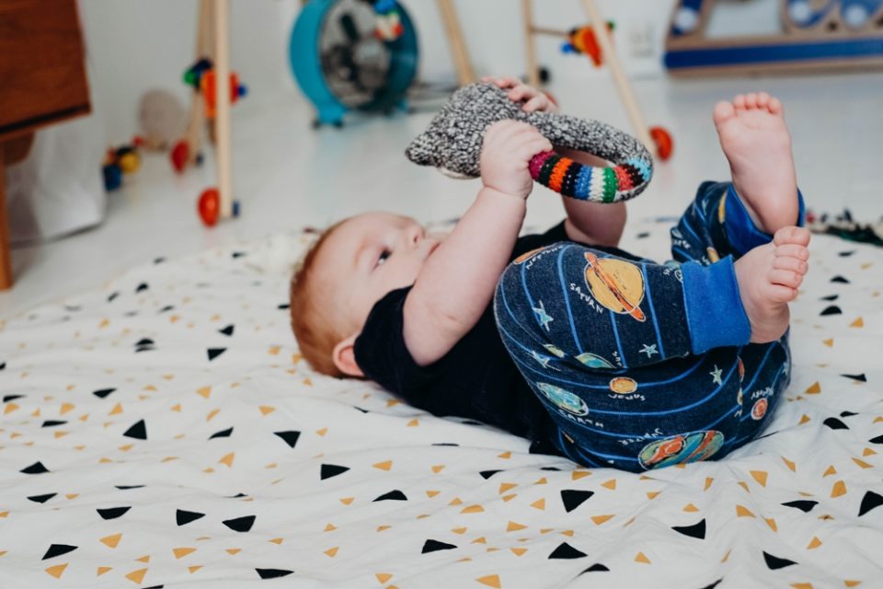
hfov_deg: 37.5
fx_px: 1300
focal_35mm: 53
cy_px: 294
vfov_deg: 25.5
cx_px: 442
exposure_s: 1/60
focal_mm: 35
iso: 400
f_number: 4
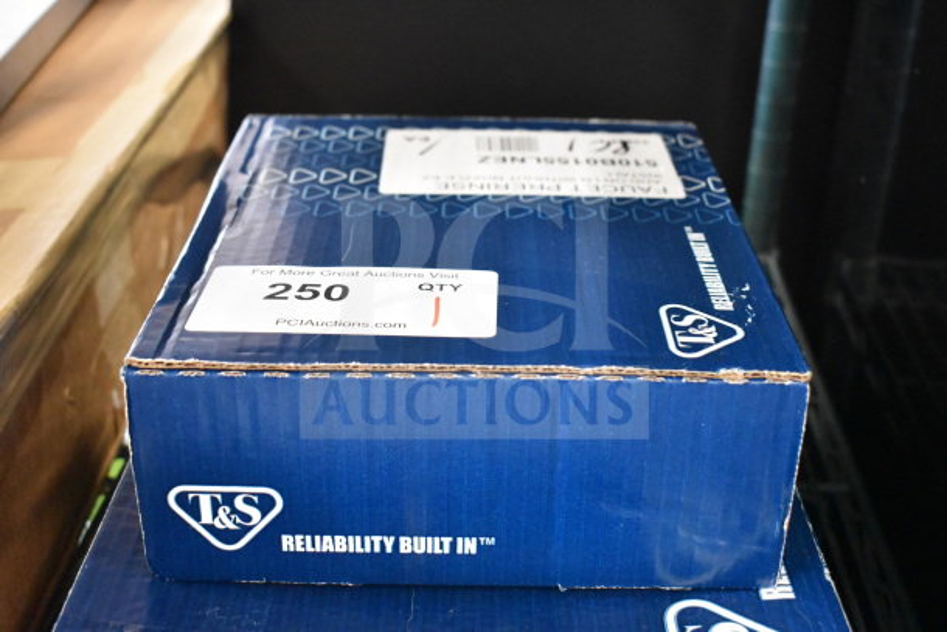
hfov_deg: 42.3
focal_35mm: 46
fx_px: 1223
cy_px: 316
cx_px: 474
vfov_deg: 29.0
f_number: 4.5
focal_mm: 31
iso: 6400
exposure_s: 1/80
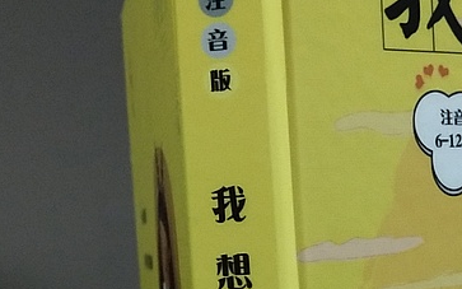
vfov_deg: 11.4
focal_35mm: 112
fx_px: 1410
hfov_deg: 18.4
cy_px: 356
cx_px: 382
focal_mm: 3.95
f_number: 1.8
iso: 734
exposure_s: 1/25
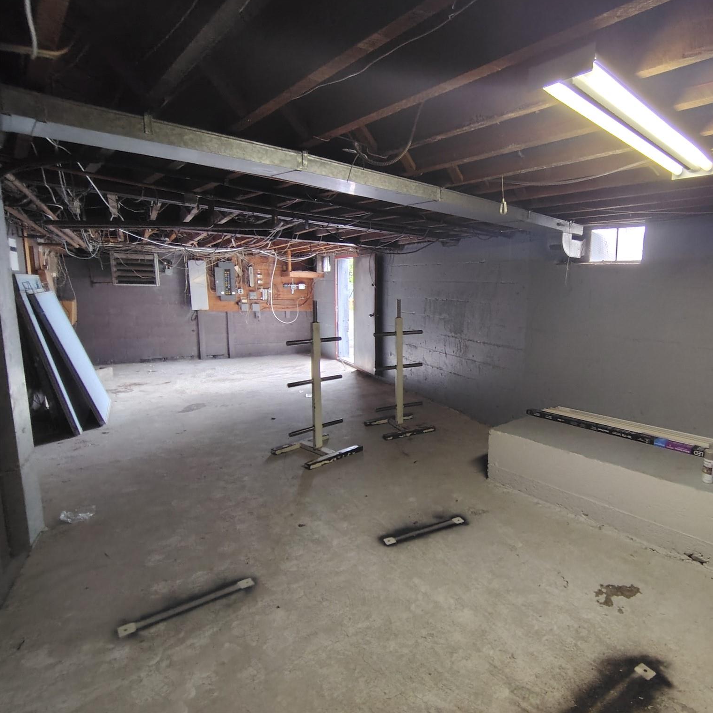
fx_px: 443
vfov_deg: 77.7
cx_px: 477
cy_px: 354
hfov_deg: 75.2
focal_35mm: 19
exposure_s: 1/24
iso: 952
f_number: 2.2
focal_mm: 2.13
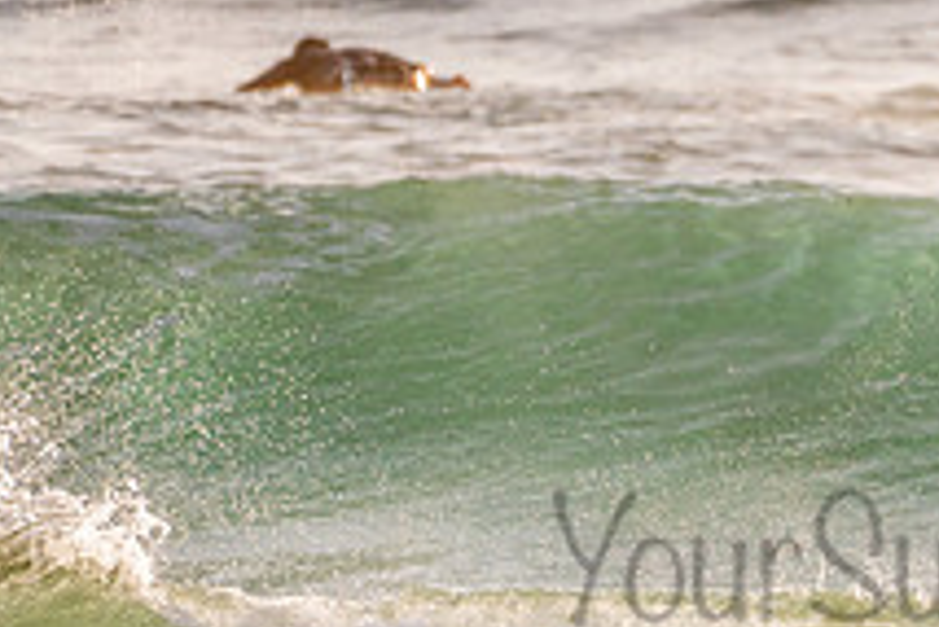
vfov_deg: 0.8
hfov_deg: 1.2
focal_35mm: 1662
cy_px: 494
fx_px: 43378
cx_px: 974
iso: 280
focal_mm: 500
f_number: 5.6
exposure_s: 1/2000
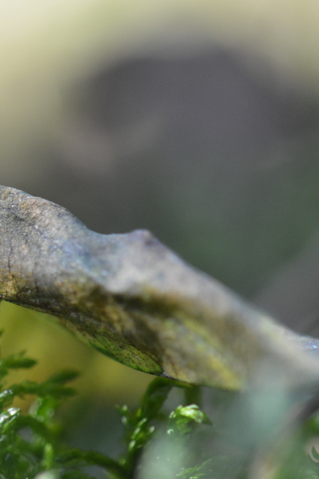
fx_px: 4493
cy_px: 274
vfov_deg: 6.1
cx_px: -76
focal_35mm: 338
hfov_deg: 4.1
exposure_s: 1/125
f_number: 5
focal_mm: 105
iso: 800
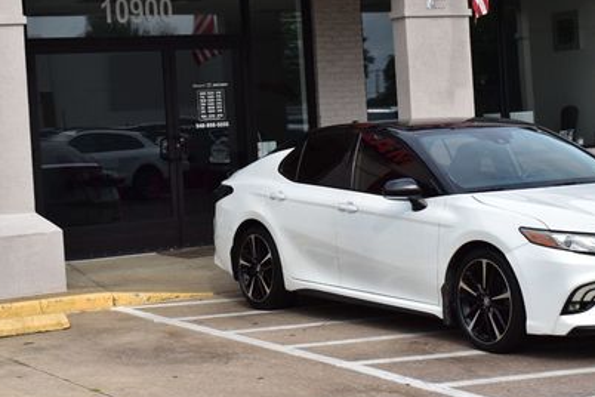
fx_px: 1421
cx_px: 308
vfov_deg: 15.9
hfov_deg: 23.6
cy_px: 135
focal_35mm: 86
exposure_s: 1/400
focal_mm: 36
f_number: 11
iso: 400
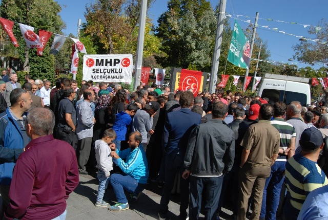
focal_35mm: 28
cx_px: 164
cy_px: 110
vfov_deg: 45.8
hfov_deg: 64.5
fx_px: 260
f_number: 11
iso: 400
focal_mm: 19
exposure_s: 1/500
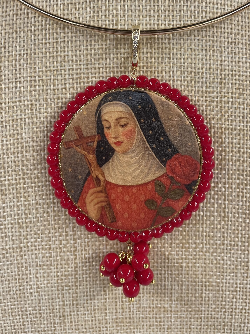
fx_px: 337
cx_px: 143
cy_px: 115
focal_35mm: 35
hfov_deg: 40.6
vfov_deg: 51.8
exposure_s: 1/50
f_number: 1.6
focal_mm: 4.2
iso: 125
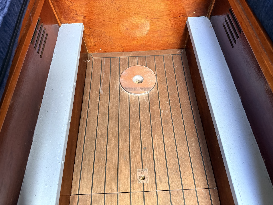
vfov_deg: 56.8
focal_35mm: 24
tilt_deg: -58.3
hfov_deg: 71.6
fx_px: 189
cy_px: 102
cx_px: 136
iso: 400
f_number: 1.78
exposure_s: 1/60
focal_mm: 6.76
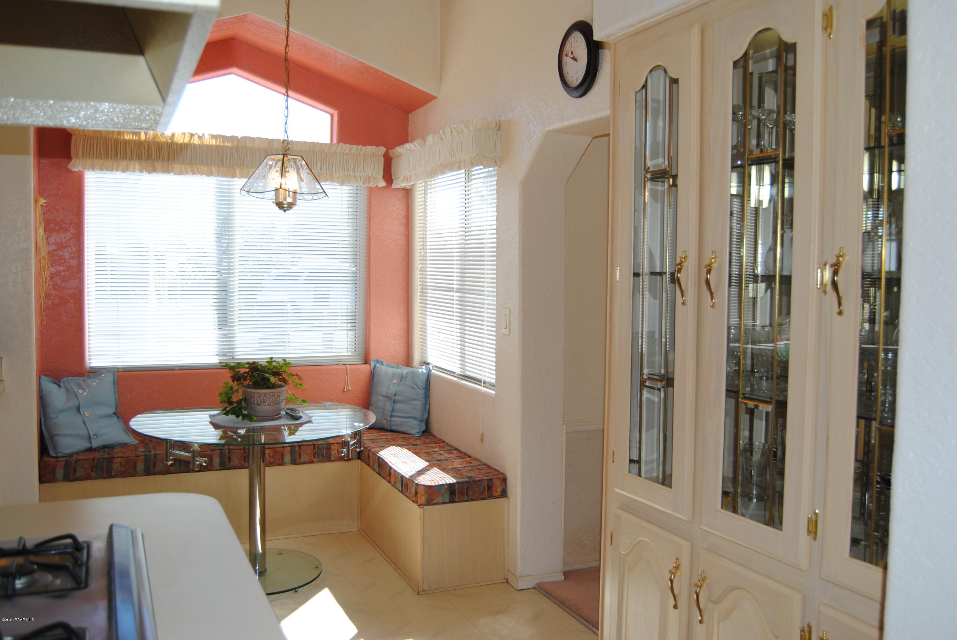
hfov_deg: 61.9
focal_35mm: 30
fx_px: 798
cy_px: 320
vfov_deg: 43.7
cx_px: 478
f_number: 4
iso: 100
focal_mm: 20
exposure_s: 1/200
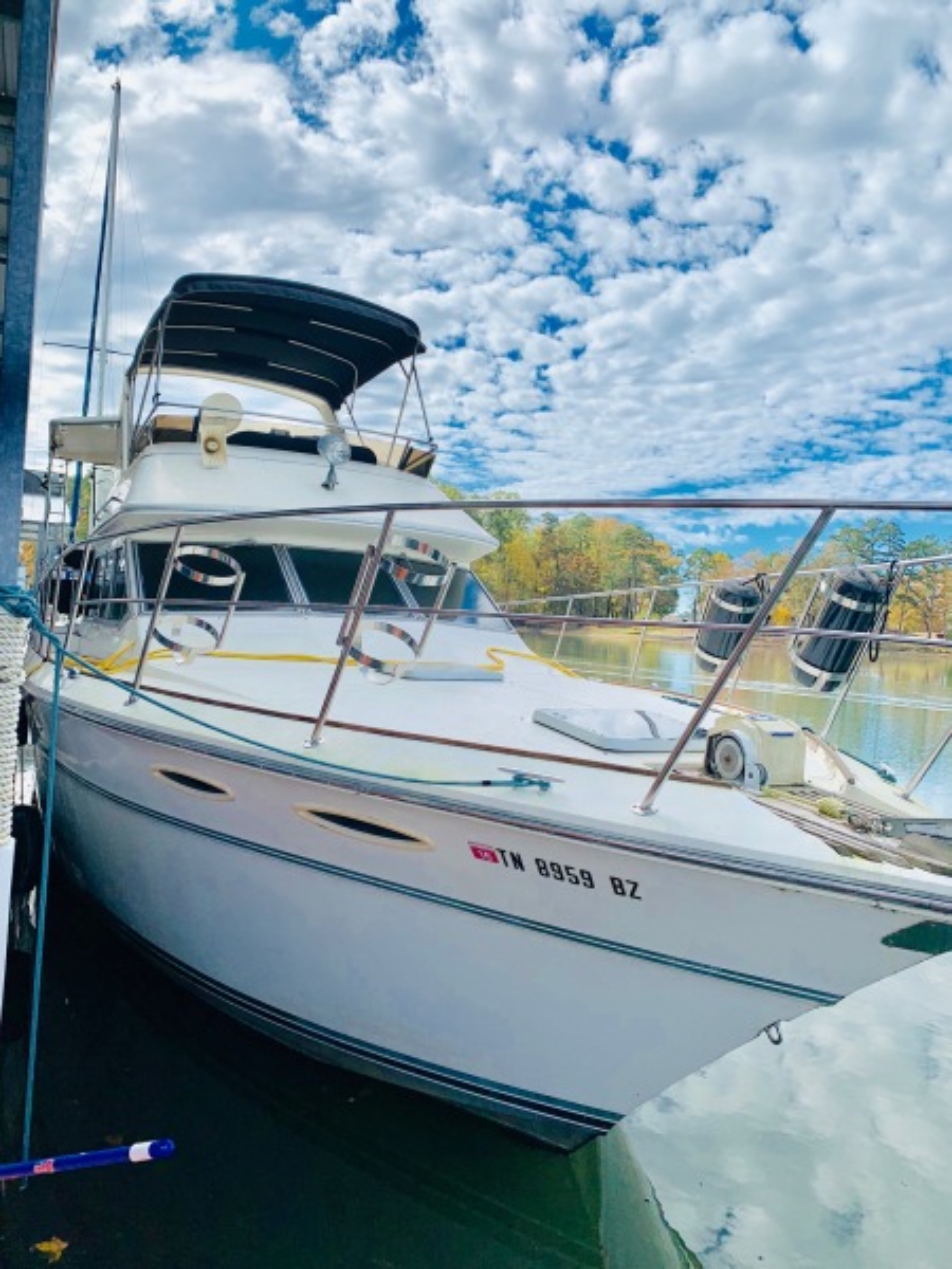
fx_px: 953
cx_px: 476
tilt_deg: +0.2
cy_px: 634
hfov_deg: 53.1
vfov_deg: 67.3
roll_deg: -4.8
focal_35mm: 26
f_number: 1.8
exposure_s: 1/3650
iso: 25
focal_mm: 4.25
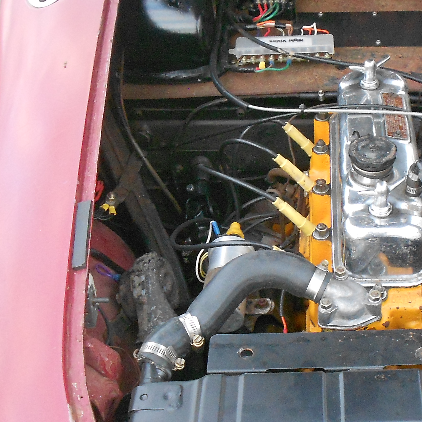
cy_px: 270
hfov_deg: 28.8
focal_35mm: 58
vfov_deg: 29.4
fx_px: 800
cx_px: 343
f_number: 3.2
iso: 400
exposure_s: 1/30
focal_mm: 4.6
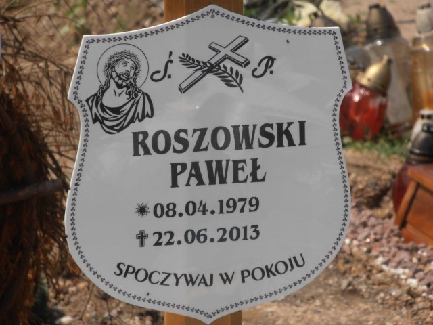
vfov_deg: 6.2
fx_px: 3002
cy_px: 162
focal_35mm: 240
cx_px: 216
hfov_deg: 8.2
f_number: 5.7
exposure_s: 1/640
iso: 80
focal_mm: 42.54
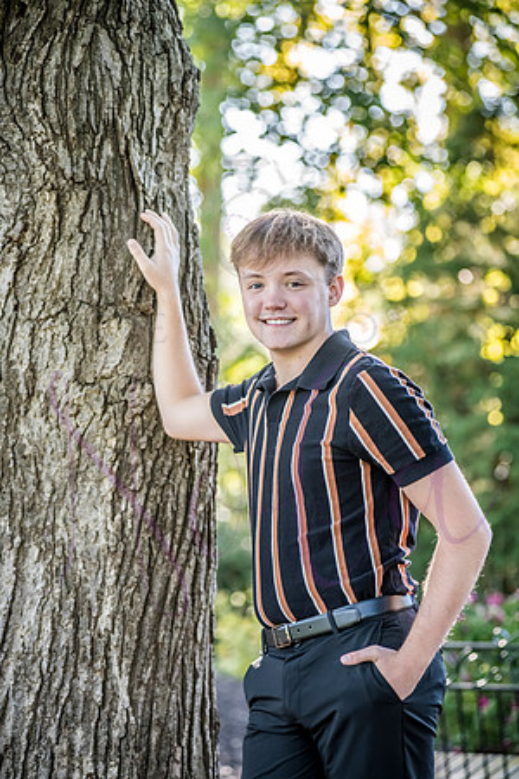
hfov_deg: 11.4
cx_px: 260
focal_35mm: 120
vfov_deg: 17.1
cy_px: 390
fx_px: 2595
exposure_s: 1/320
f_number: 4
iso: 800
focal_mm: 120
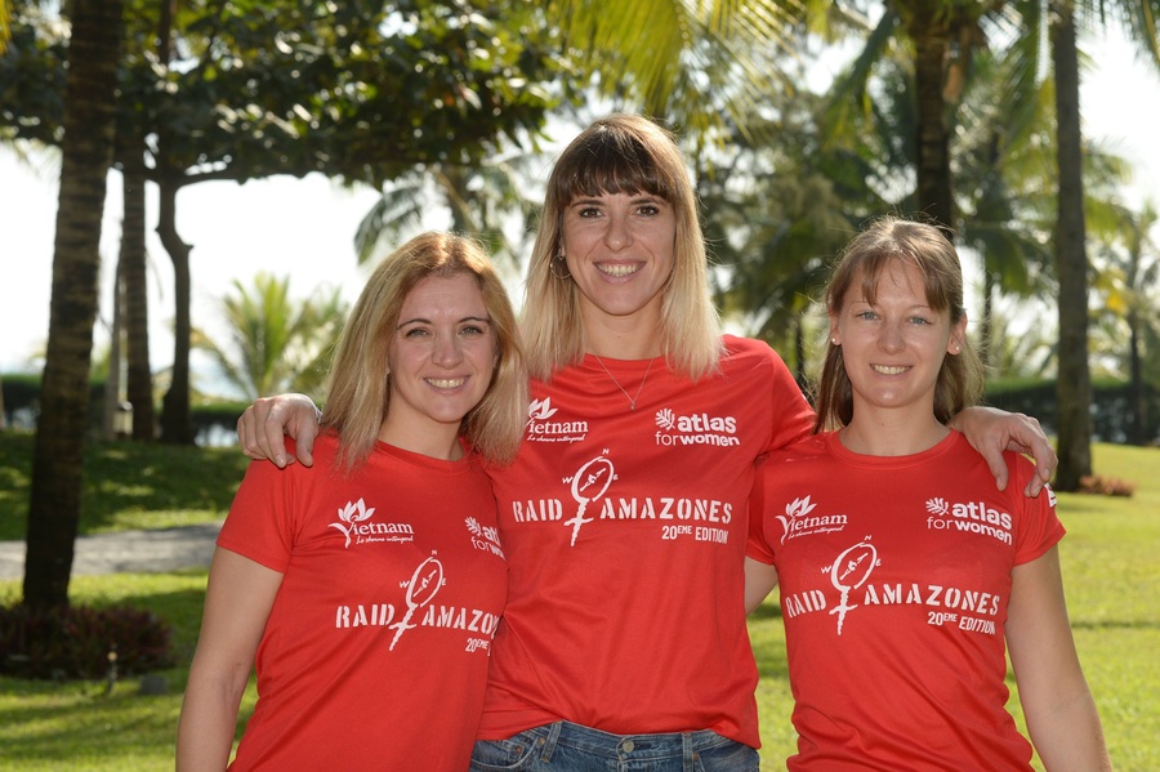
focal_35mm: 92
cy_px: 386
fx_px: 2963
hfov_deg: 22.2
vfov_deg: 14.8
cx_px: 580
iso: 200
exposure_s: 1/250
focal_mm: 92
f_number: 8
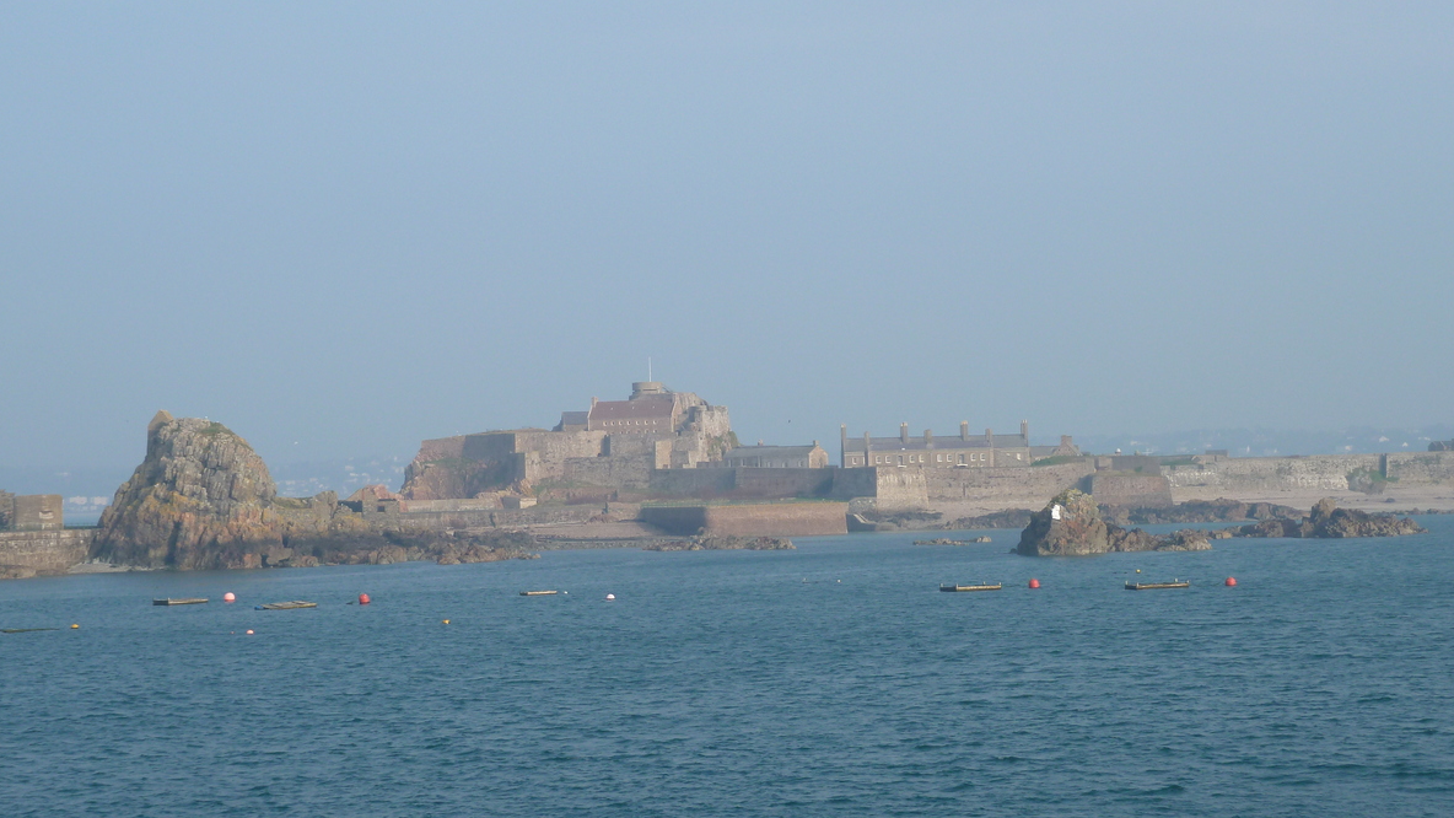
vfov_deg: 16.3
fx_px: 2853
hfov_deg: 28.6
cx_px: 718
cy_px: 538
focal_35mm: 74
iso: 80
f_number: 4.1
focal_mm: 11
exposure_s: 1/400
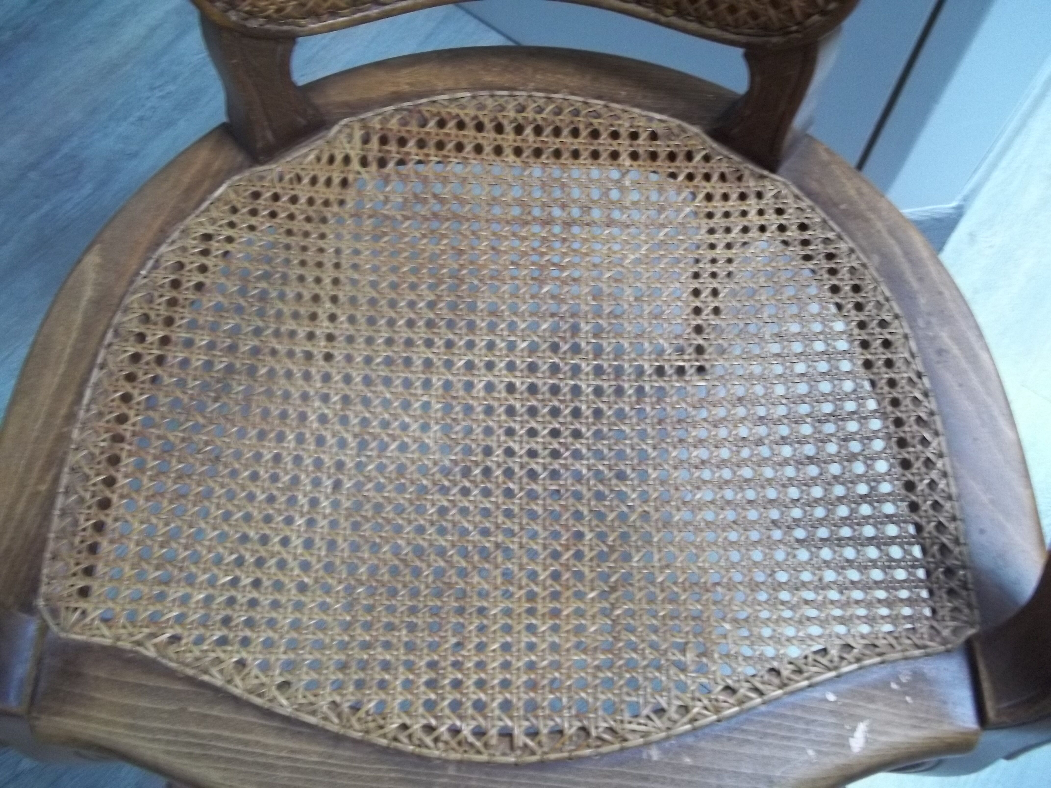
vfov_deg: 44.2
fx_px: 972
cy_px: 394
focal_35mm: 32
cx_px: 526
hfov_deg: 56.8
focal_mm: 5.7
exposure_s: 1/8
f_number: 2.9
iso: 221
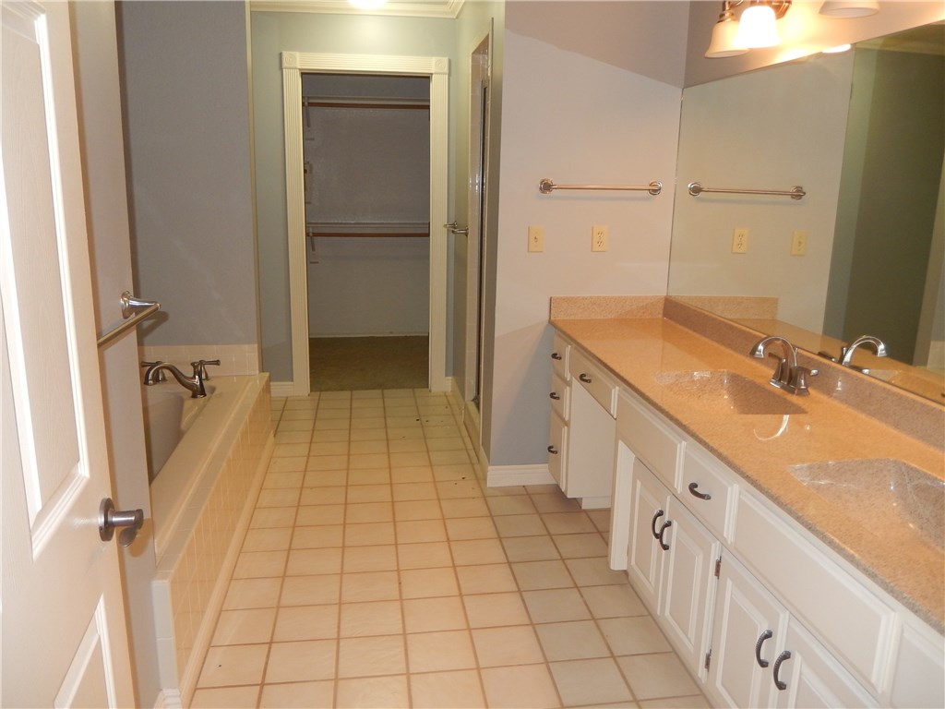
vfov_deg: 49.7
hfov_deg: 63.4
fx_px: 764
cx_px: 472
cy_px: 354
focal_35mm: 28
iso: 200
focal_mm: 5.1
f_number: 3.6
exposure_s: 1/30
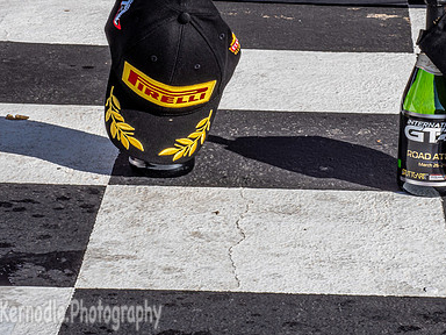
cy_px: 84
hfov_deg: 12.1
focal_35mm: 163
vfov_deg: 9.1
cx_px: 333
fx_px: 2100
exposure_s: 1/80
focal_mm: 54
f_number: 22
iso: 200
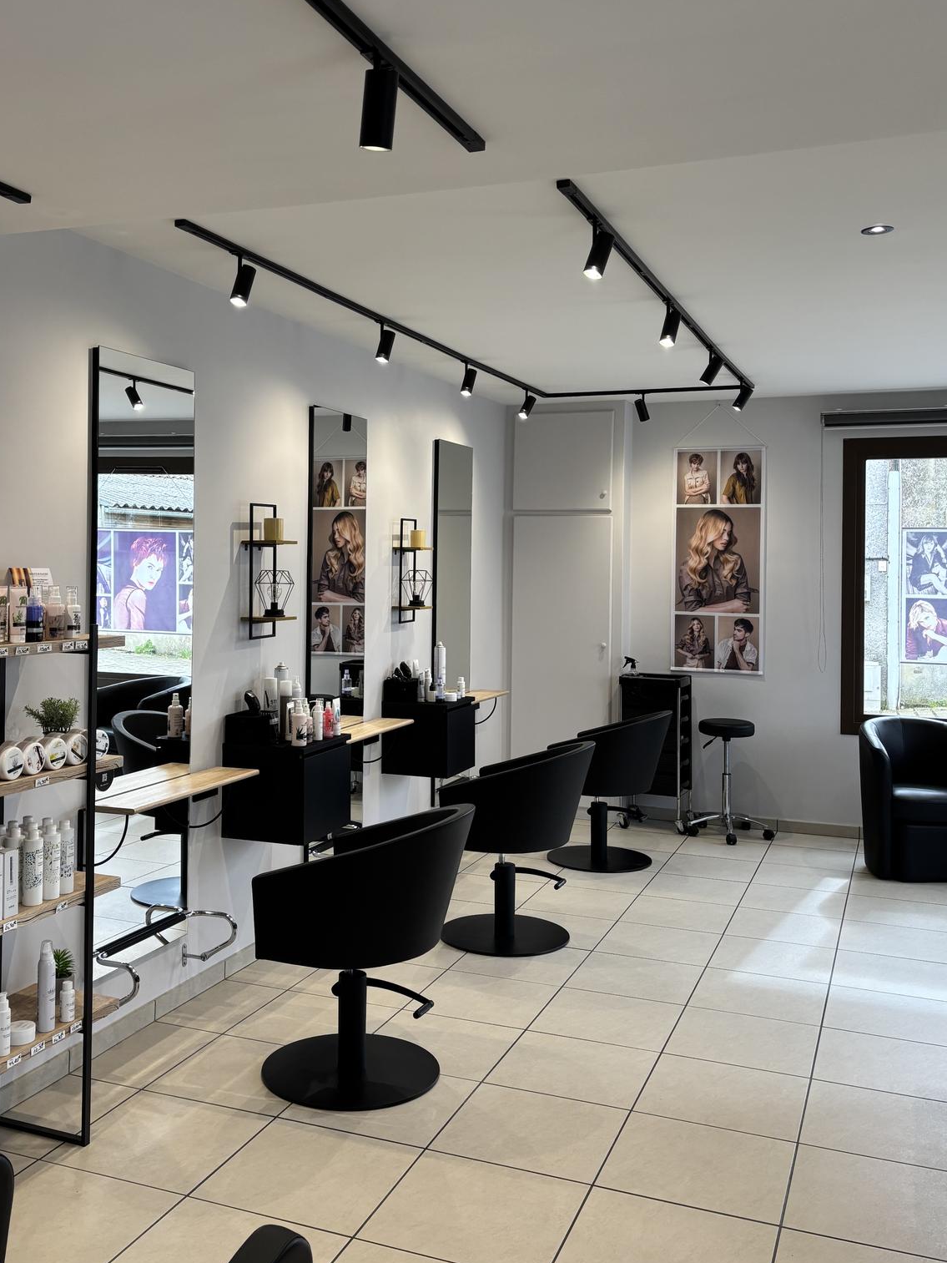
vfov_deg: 55.2
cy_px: 553
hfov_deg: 42.8
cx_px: 406
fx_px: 1204
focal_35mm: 33
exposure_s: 1/121
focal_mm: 5.96
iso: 80
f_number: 1.6
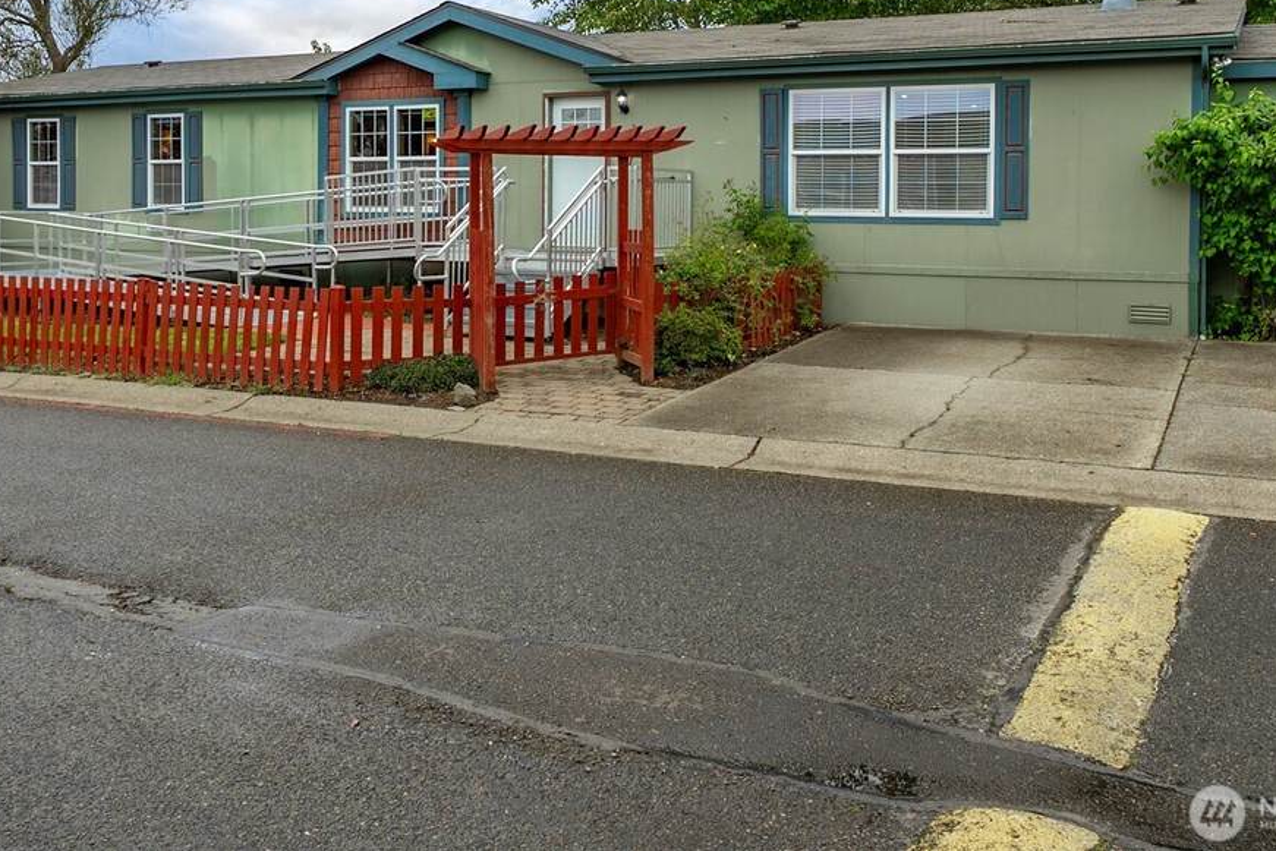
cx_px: 522
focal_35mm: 25
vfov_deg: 49.6
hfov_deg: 70.9
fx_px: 886
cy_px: 229
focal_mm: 17
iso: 80
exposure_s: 1/40
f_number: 7.1
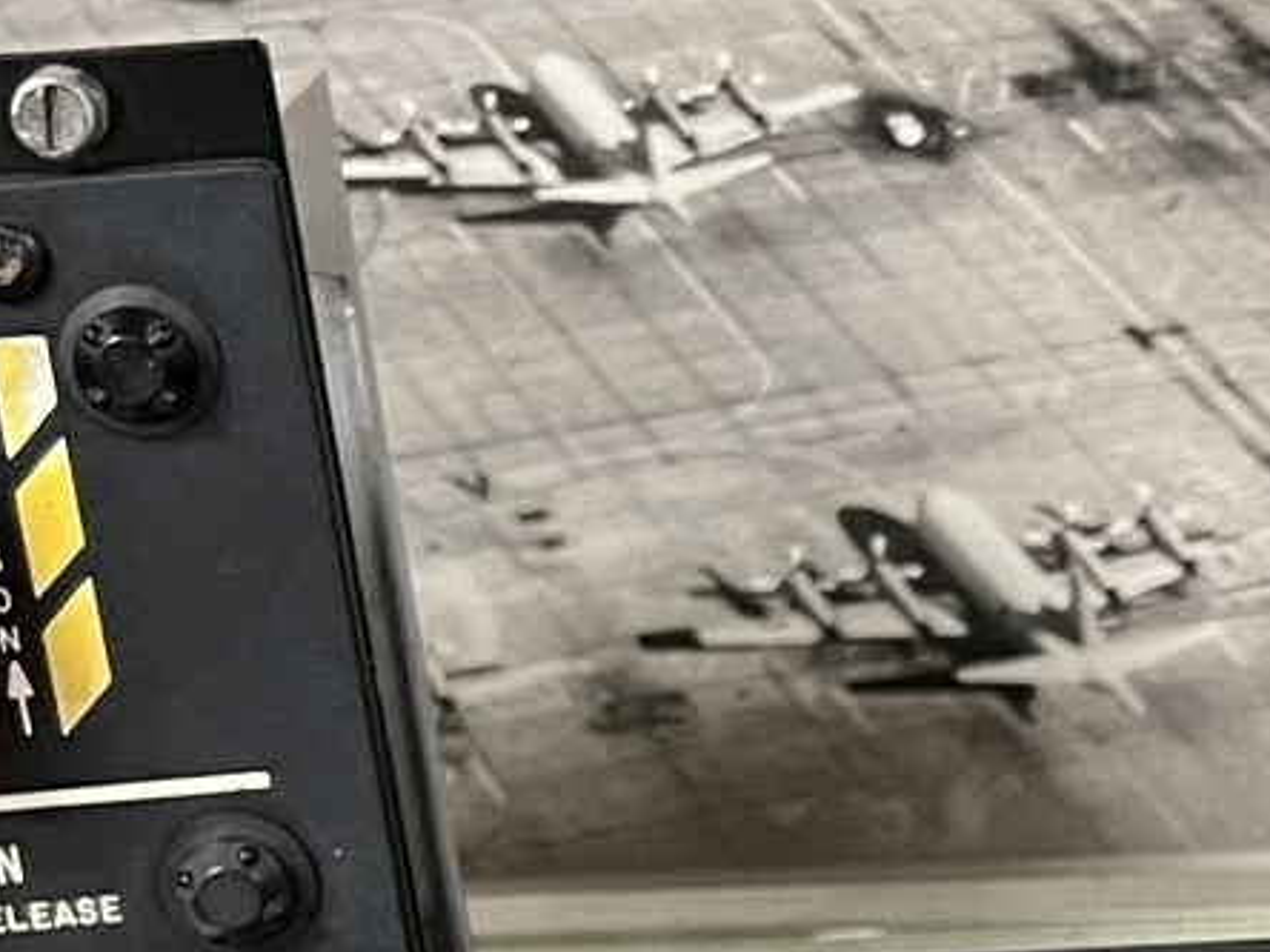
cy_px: 1118
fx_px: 4403
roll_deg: +0.5
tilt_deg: -33.9
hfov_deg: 15.3
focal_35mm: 120
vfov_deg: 12.1
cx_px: 1865
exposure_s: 1/60
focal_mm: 5.7
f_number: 1.5
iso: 400
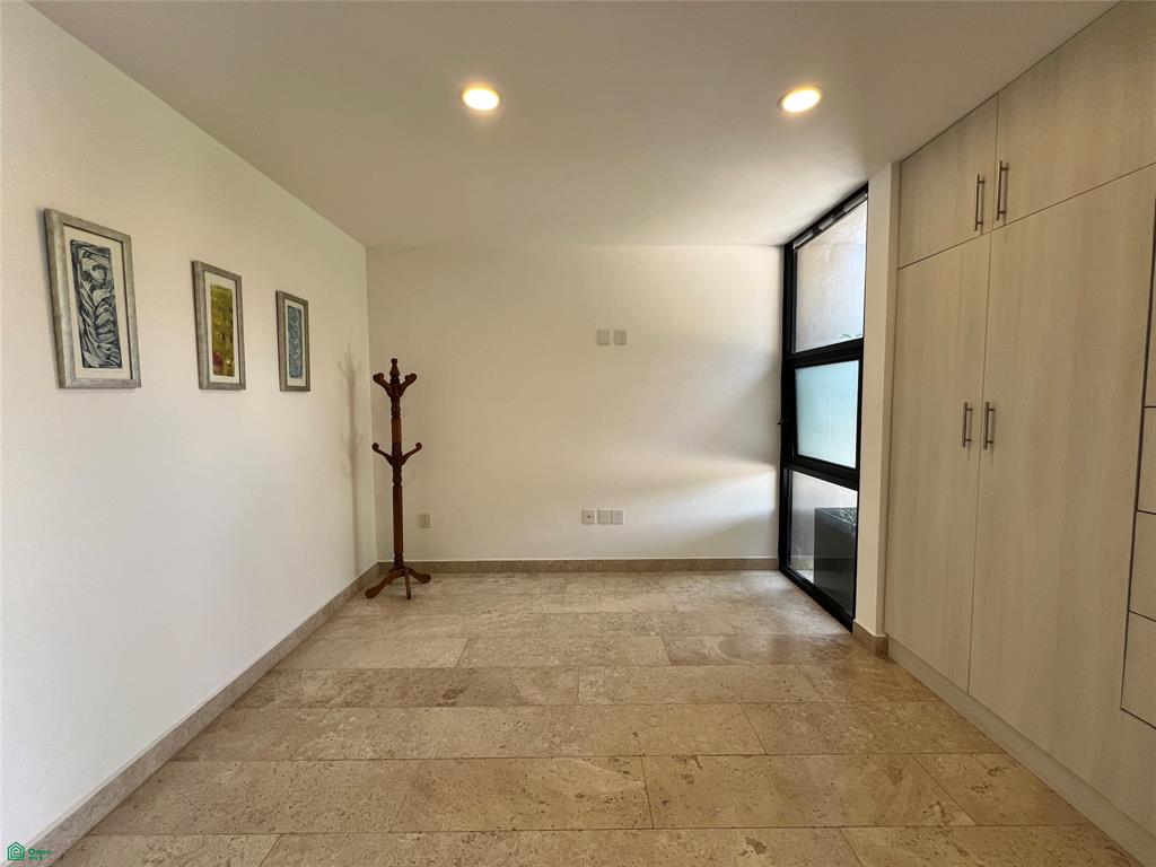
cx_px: 578
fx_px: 434
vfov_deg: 89.9
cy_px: 434
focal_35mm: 13
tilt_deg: -3.7
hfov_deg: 106.2
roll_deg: +0.0
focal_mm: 1.57
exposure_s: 1/99
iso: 100
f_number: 1.8
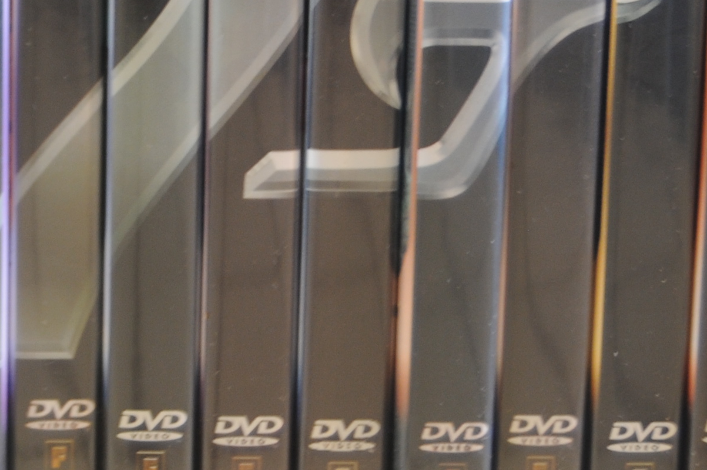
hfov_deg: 14.5
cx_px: -41
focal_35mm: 139
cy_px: -129
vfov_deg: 9.7
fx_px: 2726
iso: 200
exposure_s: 1/13
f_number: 2.8
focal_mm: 26
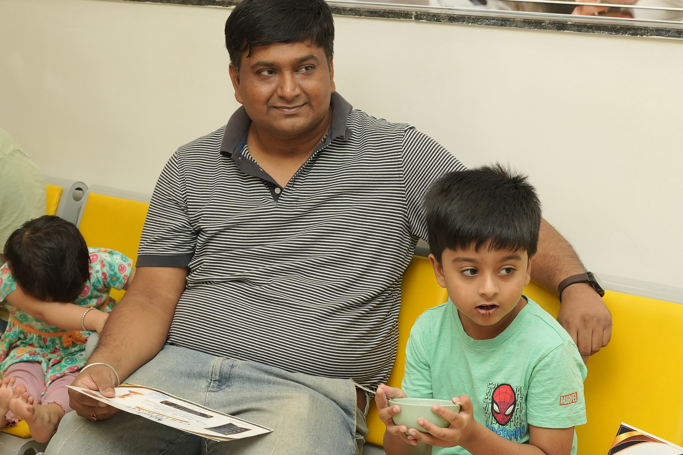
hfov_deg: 26.9
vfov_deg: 18.1
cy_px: 299
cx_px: 433
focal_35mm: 75
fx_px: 1423
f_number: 5
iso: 640
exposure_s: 1/100
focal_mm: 35
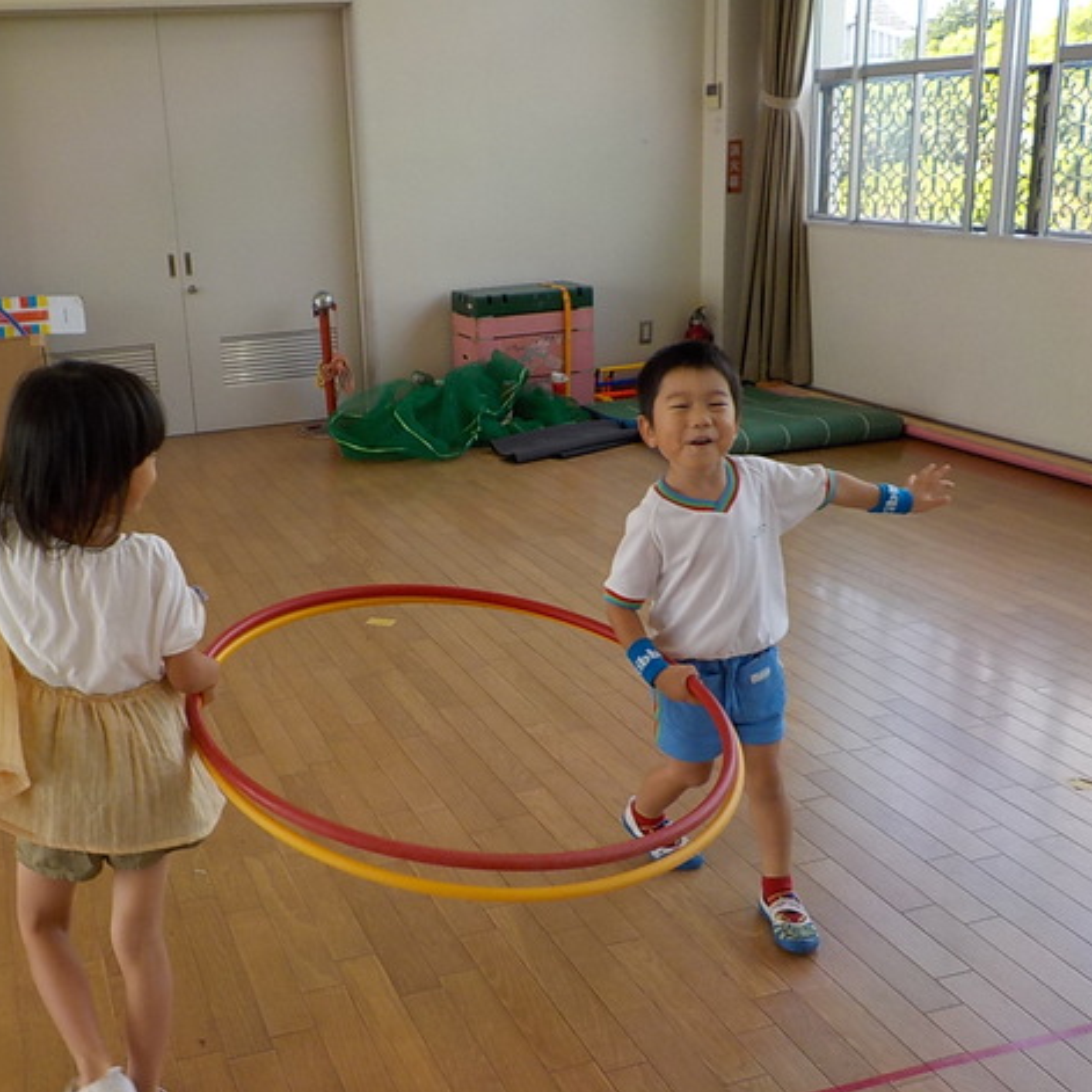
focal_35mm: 36
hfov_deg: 45.6
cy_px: 554
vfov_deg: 46.0
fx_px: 1285
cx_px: 403
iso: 125
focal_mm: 4.1
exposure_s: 1/160
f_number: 3.3
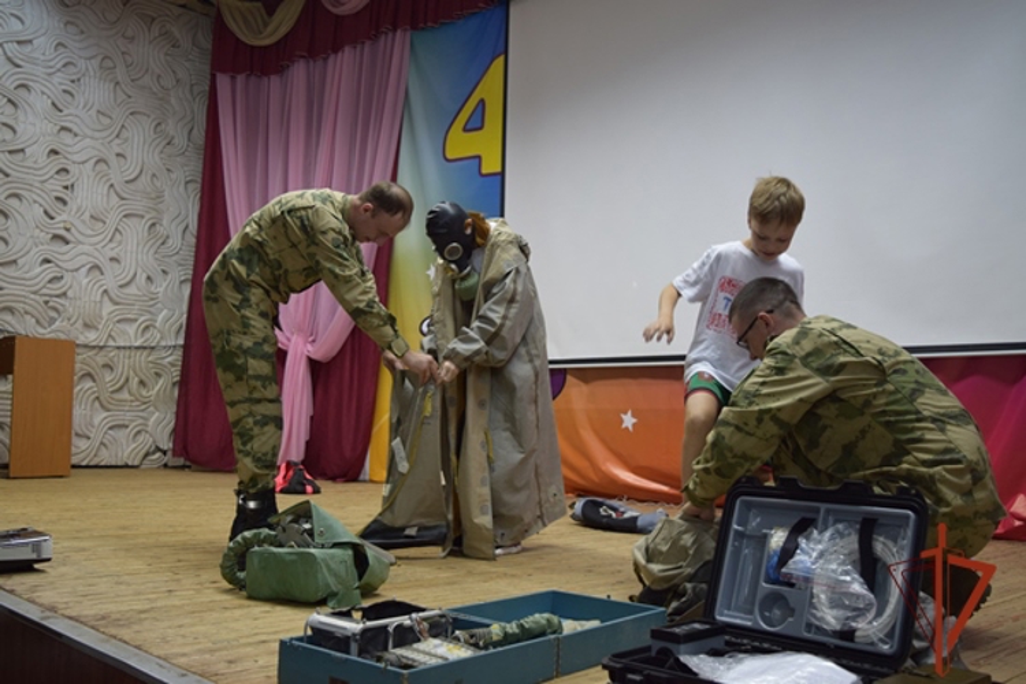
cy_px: 342
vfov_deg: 36.9
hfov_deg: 53.1
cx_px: 513
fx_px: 1026
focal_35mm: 36
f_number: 4
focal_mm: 24
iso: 400
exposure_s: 1/40
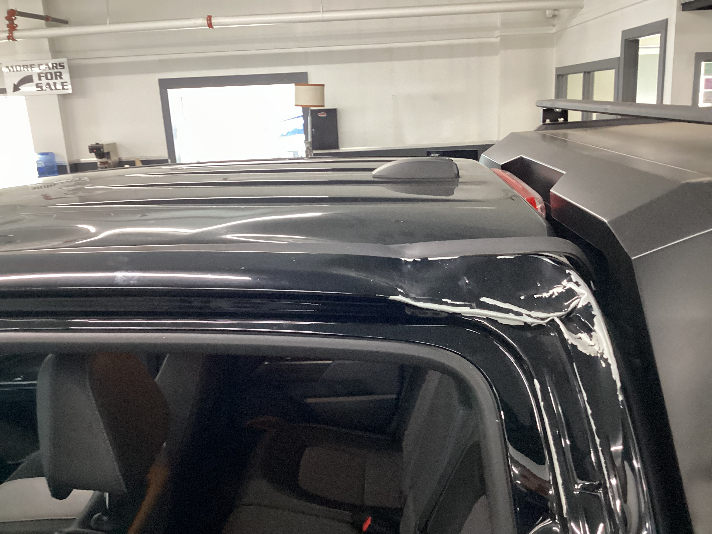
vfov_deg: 45.4
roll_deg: +3.0
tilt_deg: -17.5
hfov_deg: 58.4
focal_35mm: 31
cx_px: 356
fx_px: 638
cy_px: 267
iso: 250
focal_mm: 3.3
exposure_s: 1/50
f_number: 2.4
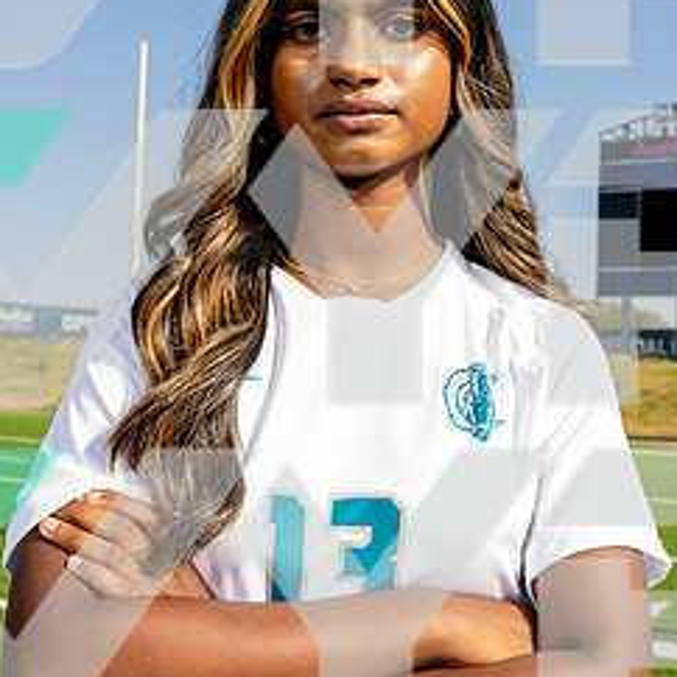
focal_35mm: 59
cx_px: 492
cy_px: 259
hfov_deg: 28.7
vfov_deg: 29.0
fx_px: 1305
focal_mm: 29
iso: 50
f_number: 7.1
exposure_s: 1/125
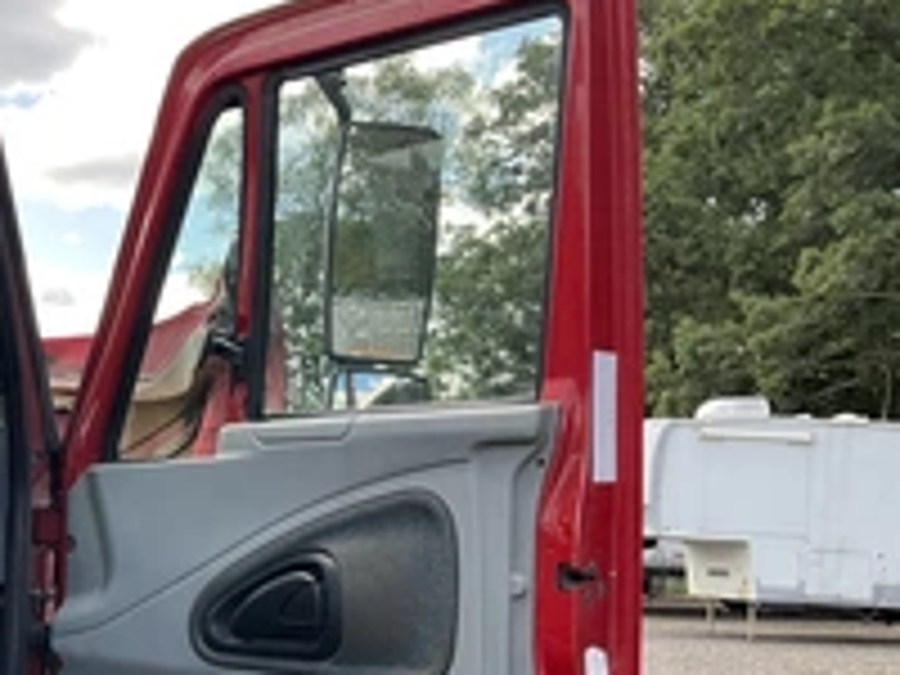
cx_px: 68
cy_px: 472
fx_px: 1508
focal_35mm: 58
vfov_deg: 25.0
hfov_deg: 31.5
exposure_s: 1/236
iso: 20
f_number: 1.8
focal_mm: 3
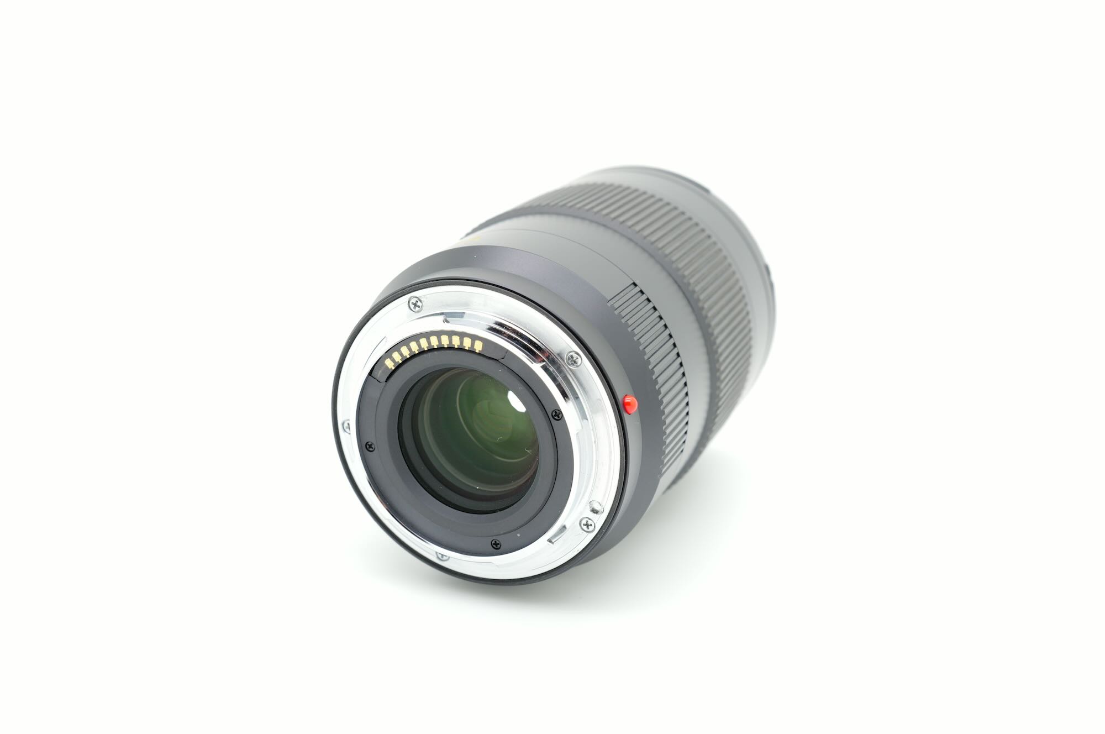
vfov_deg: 31.1
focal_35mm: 43
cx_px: 552
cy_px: 367
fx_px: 1318
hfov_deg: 45.5
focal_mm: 43
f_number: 9
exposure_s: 1/60
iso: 800
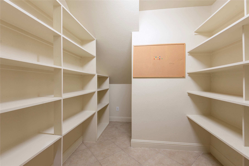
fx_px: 111
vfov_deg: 73.8
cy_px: 83
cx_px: 124
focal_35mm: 16
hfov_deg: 96.7
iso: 100
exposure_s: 1/2.5
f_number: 7.1
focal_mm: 16
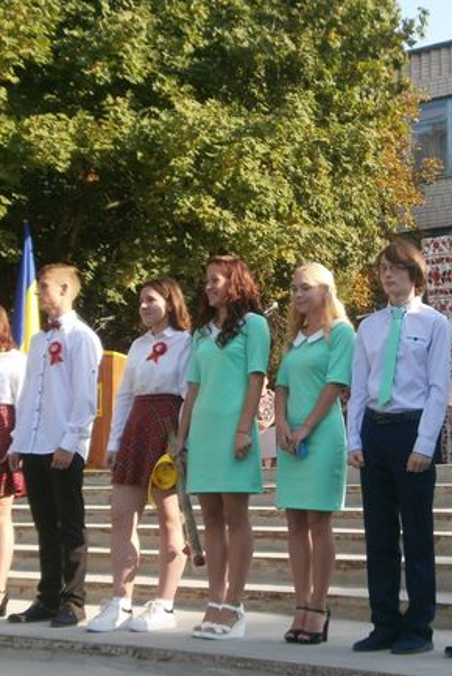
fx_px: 1222
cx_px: 307
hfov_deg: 20.9
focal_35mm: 65
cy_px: 343
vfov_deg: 30.9
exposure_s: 1/250
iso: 100
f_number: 3.8
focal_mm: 8.1
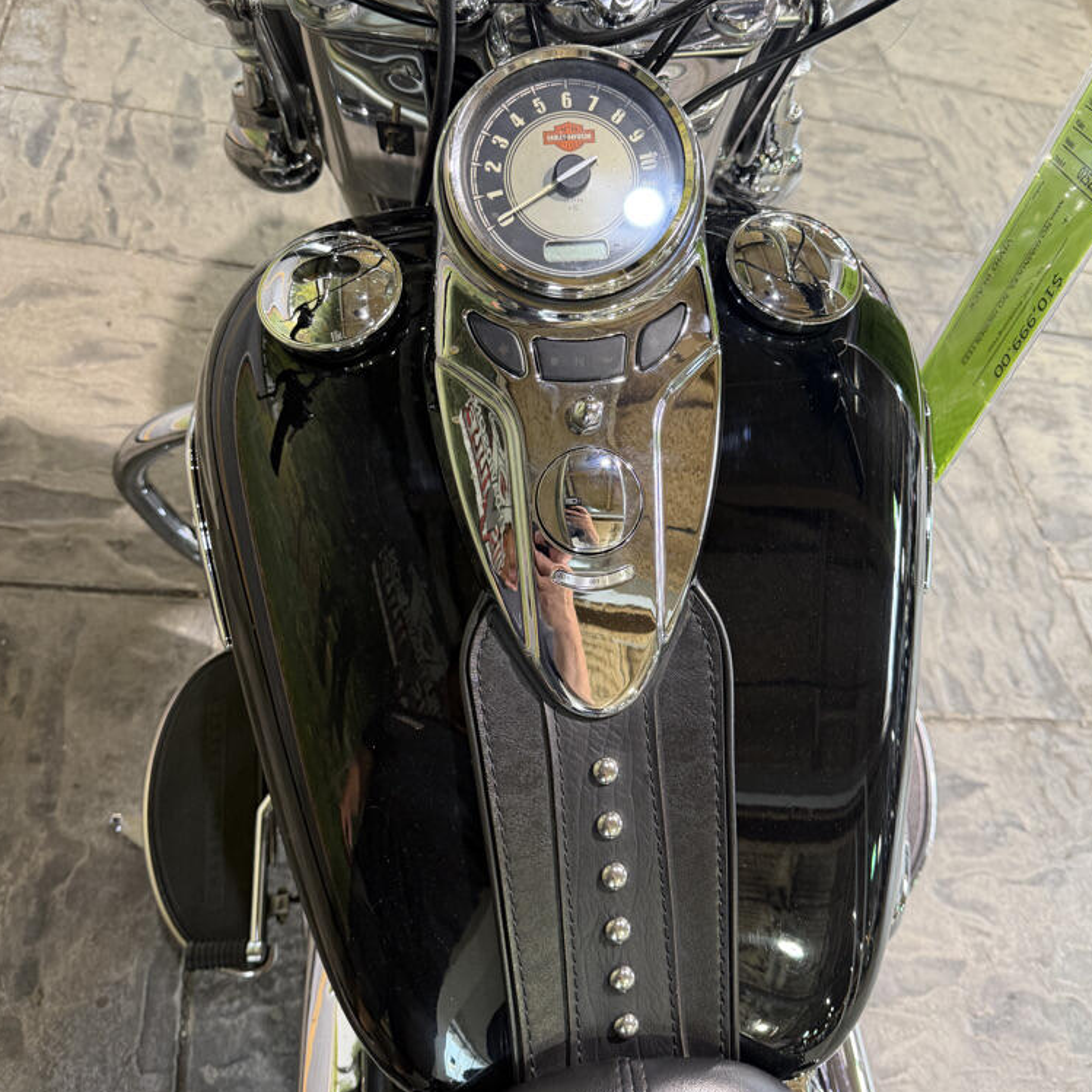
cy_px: 494
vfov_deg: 55.5
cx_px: 553
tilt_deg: -48.1
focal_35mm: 29
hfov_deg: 55.6
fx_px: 1035
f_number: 1.78
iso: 250
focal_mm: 6.76
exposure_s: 1/60
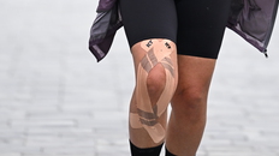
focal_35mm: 497
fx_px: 3673
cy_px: -143
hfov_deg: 4.3
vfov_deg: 2.4
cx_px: 175
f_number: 2.8
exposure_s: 1/1600
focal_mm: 200
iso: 640
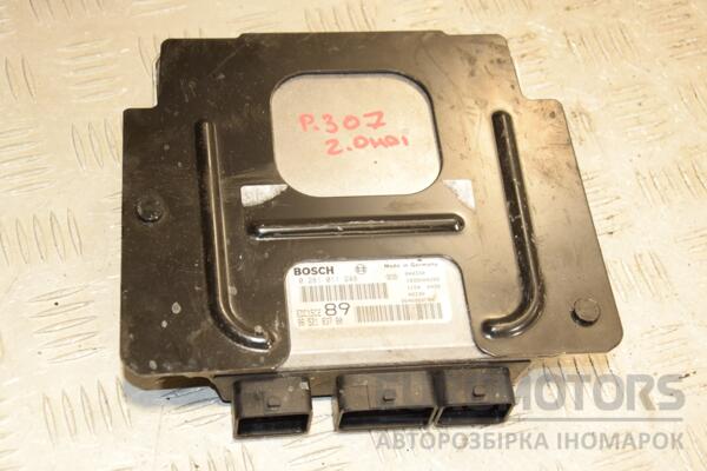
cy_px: 236
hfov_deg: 29.9
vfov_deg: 20.2
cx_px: 354
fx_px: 1326
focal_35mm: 68
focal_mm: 45
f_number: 5
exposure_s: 1/200
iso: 800
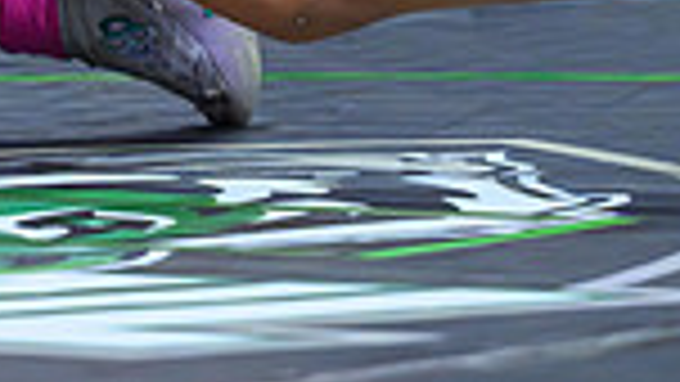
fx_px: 10352
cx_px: -369
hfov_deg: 3.7
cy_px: -284
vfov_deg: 2.1
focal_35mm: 574
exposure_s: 1/800
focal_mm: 115
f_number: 2.8
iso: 14400
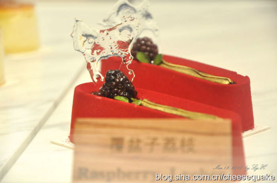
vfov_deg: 8.7
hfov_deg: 13.1
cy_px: 92
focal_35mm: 158
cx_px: 138
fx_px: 1209
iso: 800
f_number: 5.6
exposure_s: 1/15
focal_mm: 105
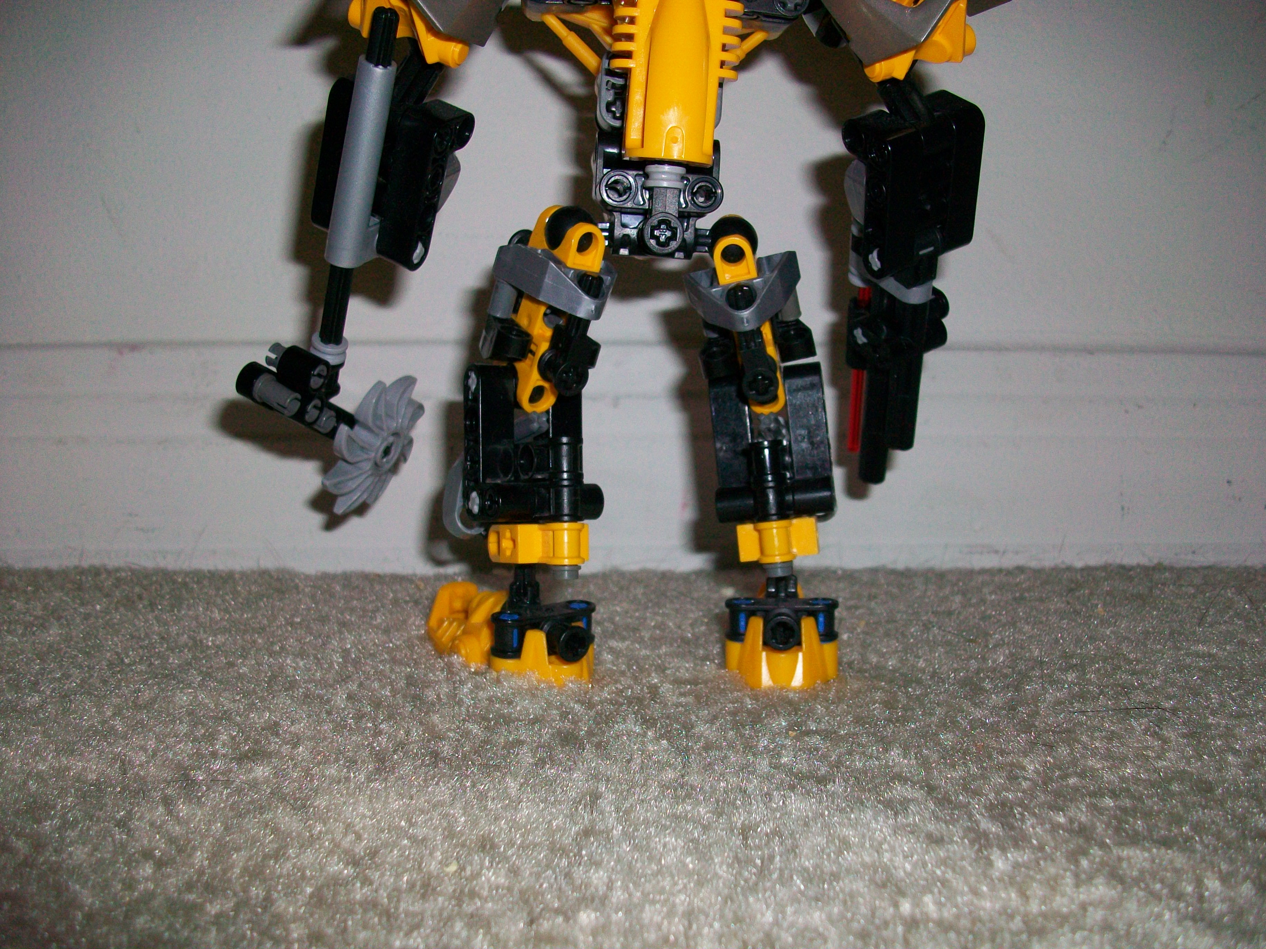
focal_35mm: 32
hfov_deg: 56.8
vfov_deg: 44.2
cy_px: 474
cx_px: 633
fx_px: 1170
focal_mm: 5.7
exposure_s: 1/60
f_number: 2.8
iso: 120
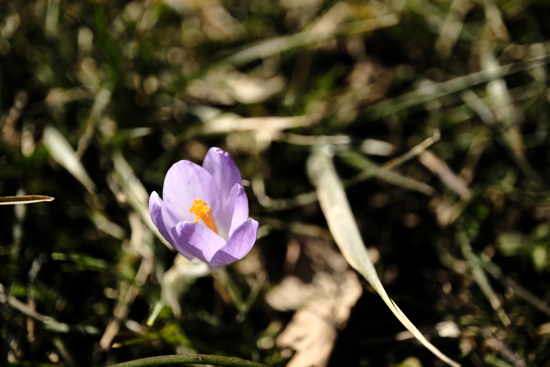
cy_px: 184
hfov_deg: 43.6
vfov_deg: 29.9
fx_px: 687
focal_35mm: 45
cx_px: 275
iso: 200
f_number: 3.2
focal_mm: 30
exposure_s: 1/2000
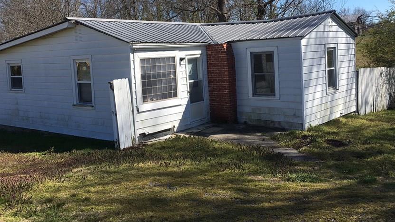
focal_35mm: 39
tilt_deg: -2.9
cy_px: 78
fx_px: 409
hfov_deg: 51.6
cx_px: 190
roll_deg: +2.8
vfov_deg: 30.3
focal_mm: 4.15
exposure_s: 1/1399
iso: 25
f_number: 2.2
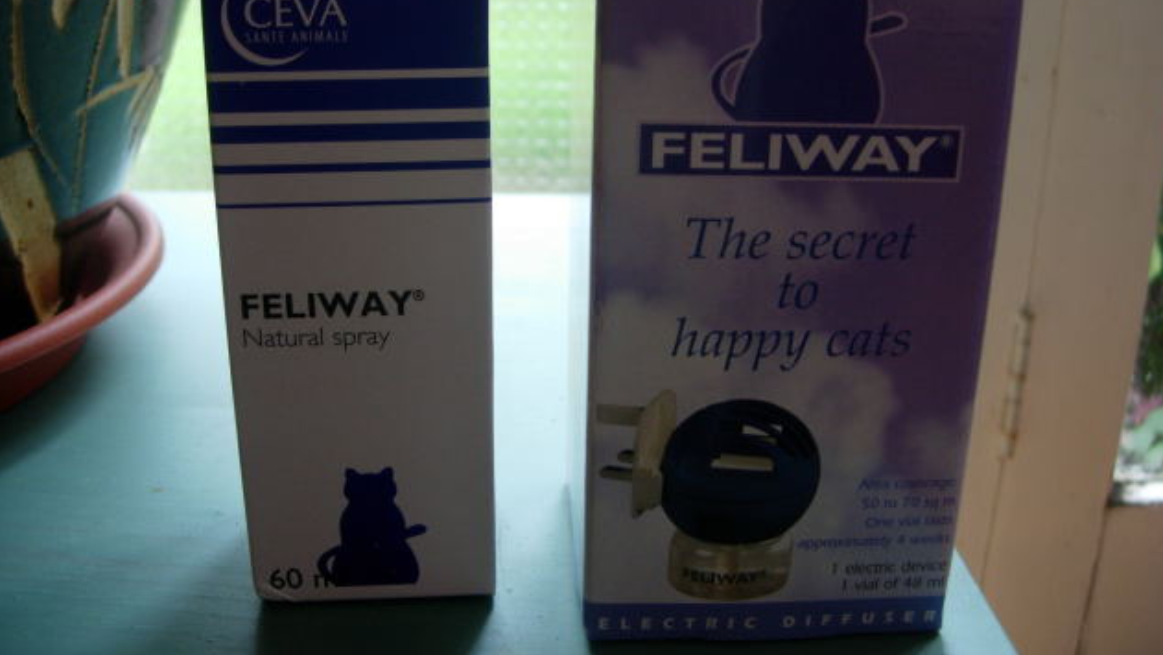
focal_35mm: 42
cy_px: 286
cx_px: 588
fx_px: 1295
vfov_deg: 28.3
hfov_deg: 48.4
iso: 102
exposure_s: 1/32
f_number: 2.8
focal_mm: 7.8
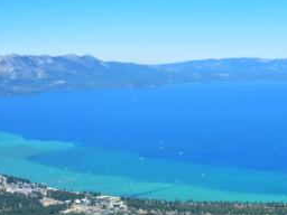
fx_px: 597
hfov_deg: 26.3
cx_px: 247
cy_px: 169
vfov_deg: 20.2
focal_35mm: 72
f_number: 11
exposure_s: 1/125
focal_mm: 20
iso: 110
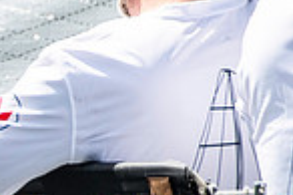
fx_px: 25430
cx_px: -382
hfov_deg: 0.7
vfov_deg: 0.4
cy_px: 195
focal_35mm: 3128
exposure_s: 1/2000
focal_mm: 400
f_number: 5
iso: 320
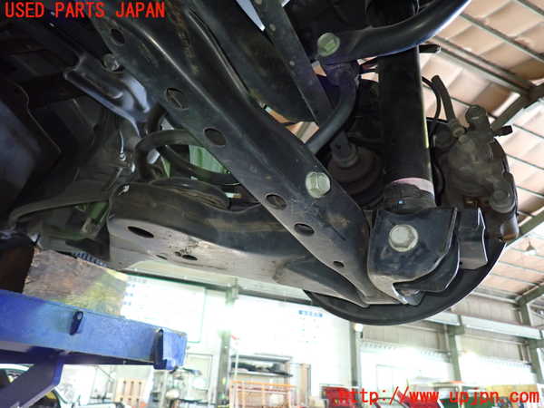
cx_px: 272
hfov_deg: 69.4
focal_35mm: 25
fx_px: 393
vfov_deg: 54.9
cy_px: 204
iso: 640
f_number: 2
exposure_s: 1/30
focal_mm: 4.5
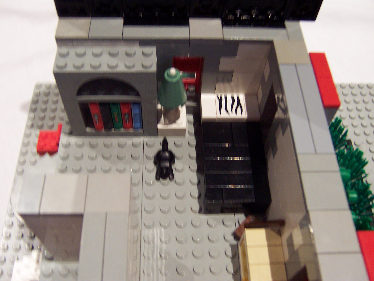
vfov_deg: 39.7
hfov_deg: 51.4
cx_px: 187
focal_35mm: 36
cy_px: 140
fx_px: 389
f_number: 2.8
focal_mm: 5.6
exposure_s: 1/10
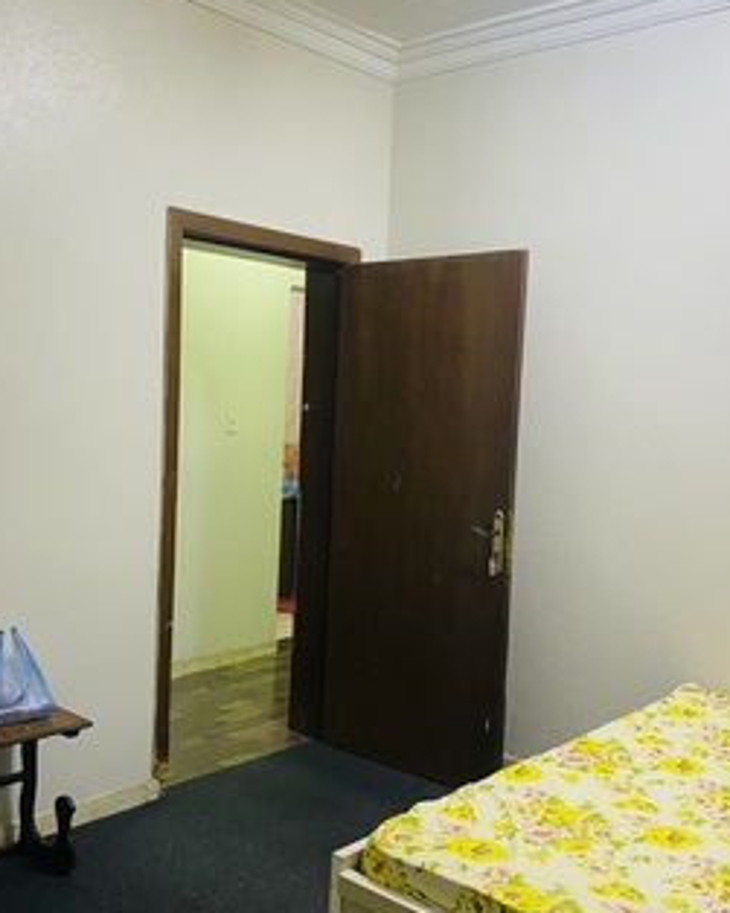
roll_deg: -1.3
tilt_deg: -2.9
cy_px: 461
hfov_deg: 40.1
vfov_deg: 49.1
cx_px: 342
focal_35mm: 37
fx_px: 1000
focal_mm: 4.25
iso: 320
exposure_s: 1/60
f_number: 1.8
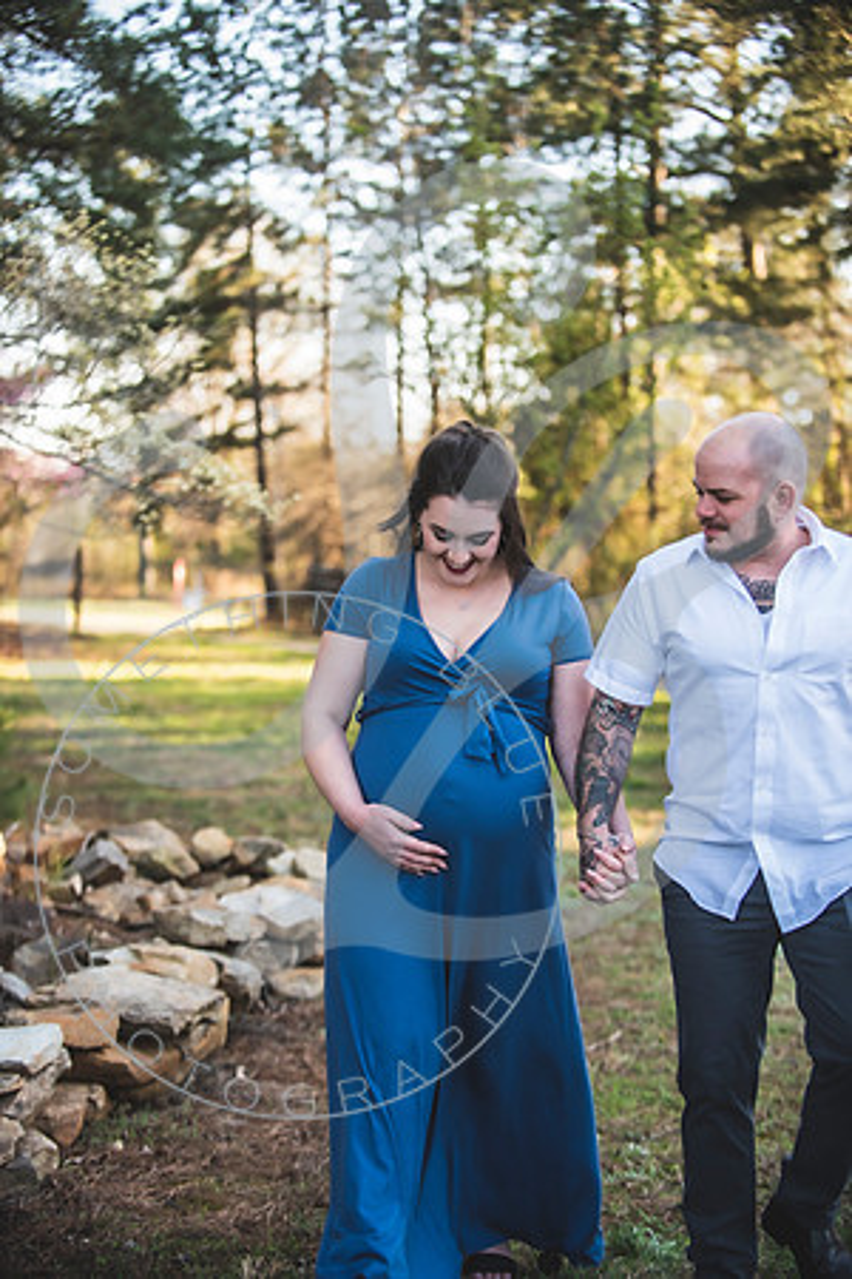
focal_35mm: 70
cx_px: 426
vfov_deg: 28.8
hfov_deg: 19.5
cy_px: 640
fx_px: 2485
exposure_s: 1/320
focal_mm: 70
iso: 250
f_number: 2.8
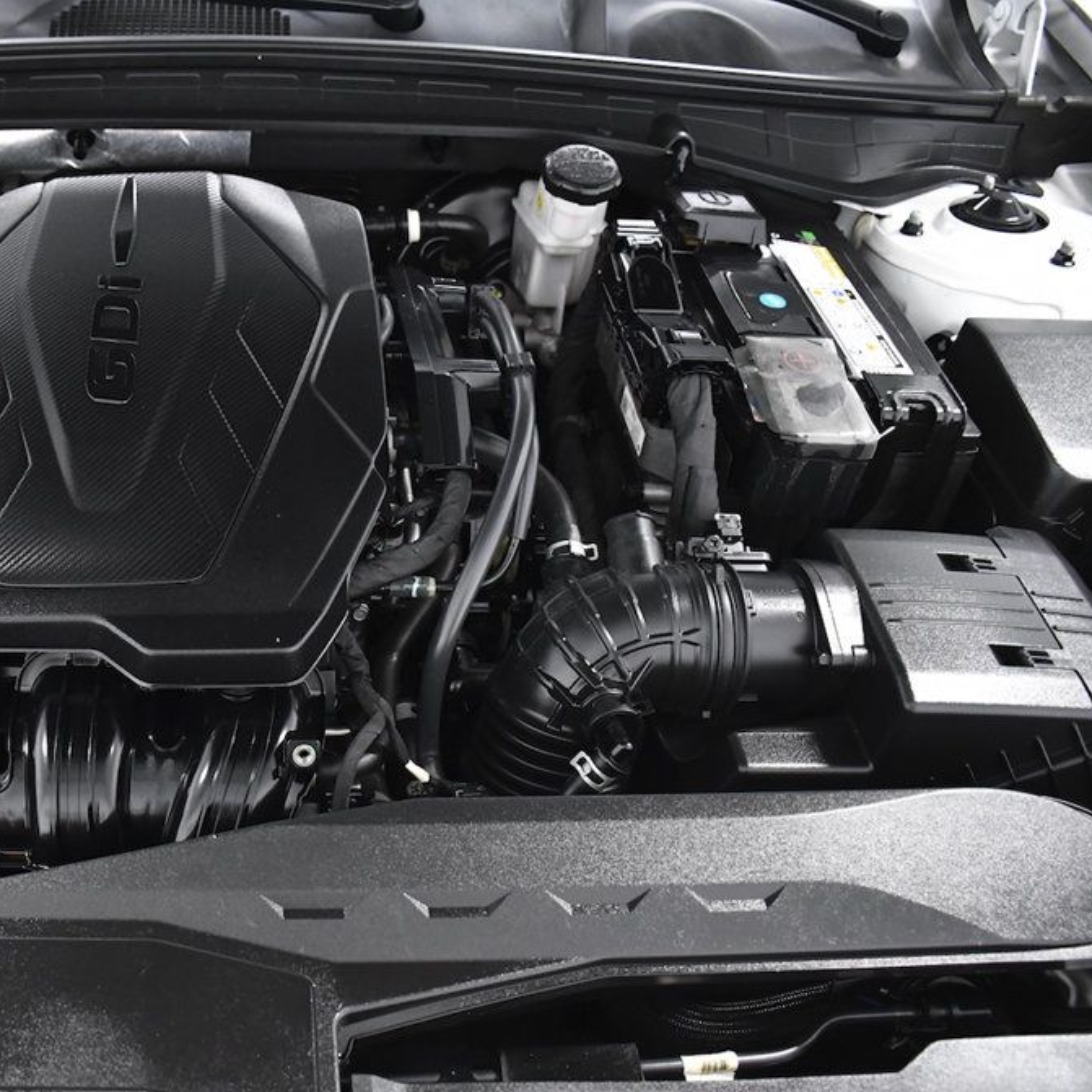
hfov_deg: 45.5
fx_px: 1249
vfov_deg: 47.2
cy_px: 554
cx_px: 267
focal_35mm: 35
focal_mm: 18
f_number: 3.5
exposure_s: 1/160
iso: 2500
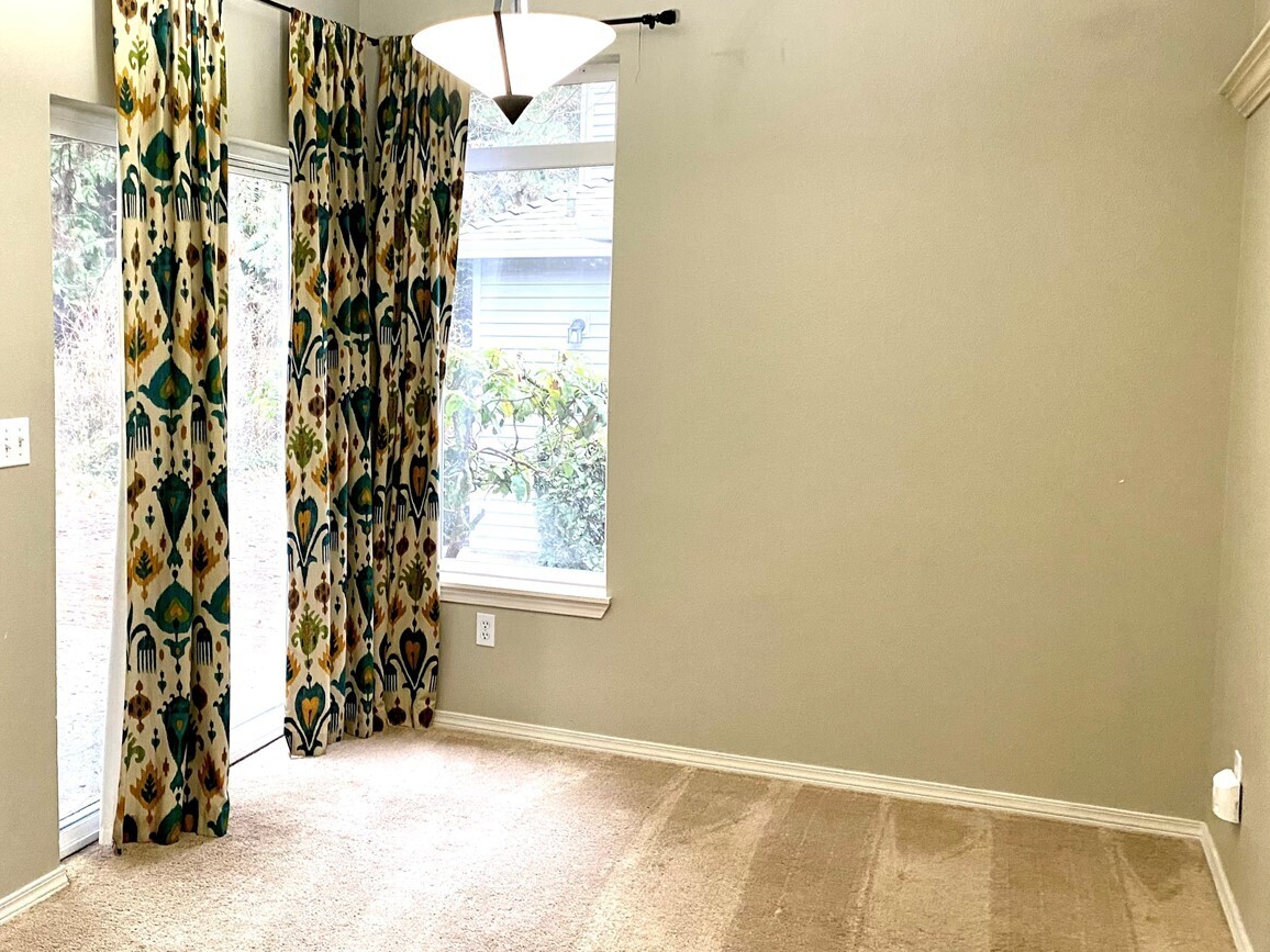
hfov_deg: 50.2
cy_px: 416
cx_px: 402
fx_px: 1321
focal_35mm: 36
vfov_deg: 39.6
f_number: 1.8
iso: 250
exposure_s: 1/60
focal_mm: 4.25
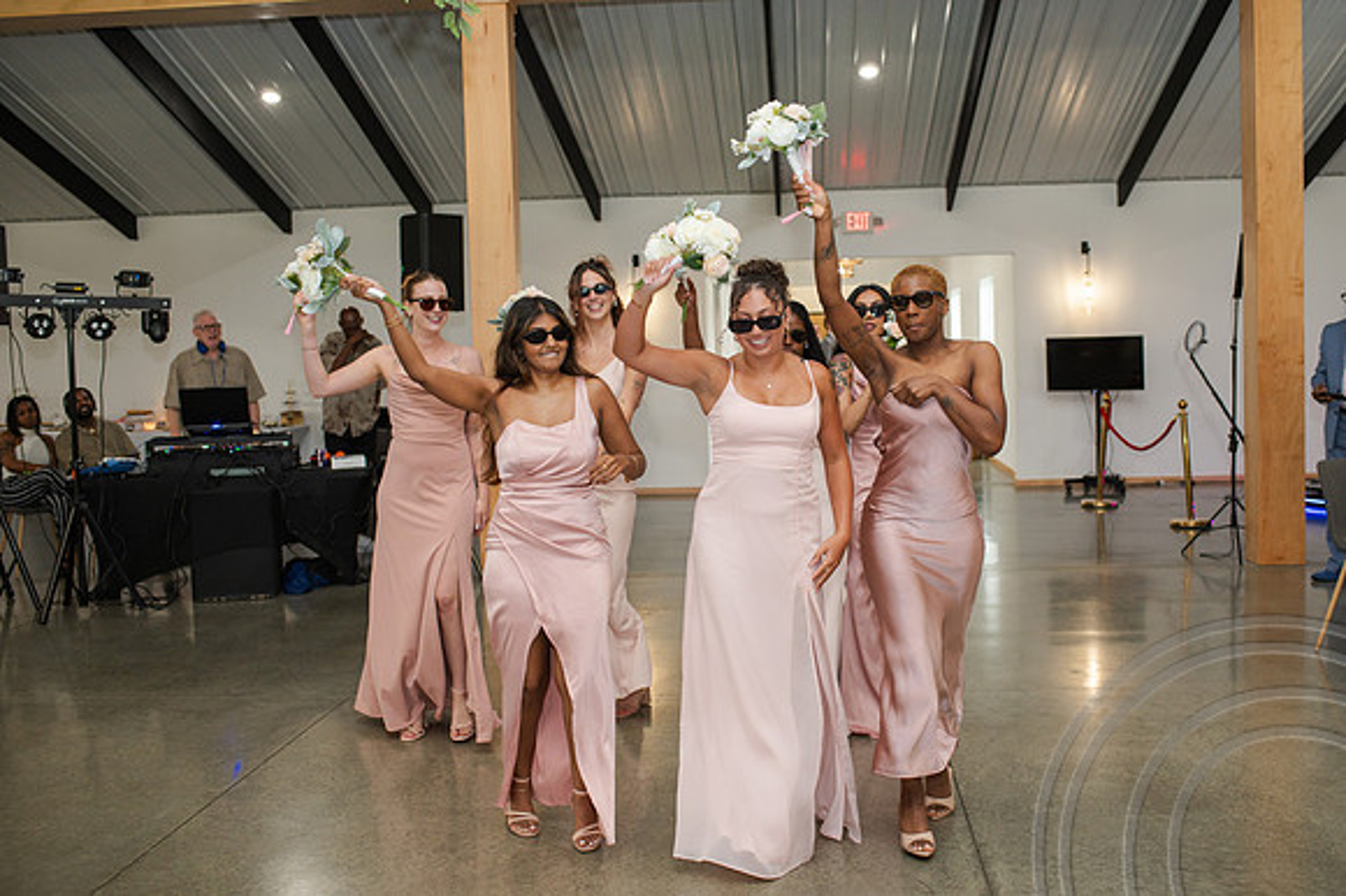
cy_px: 418
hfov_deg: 51.4
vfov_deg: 35.5
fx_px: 1397
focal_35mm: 37
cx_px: 719
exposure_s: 1/200
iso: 800
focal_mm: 35
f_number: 3.2
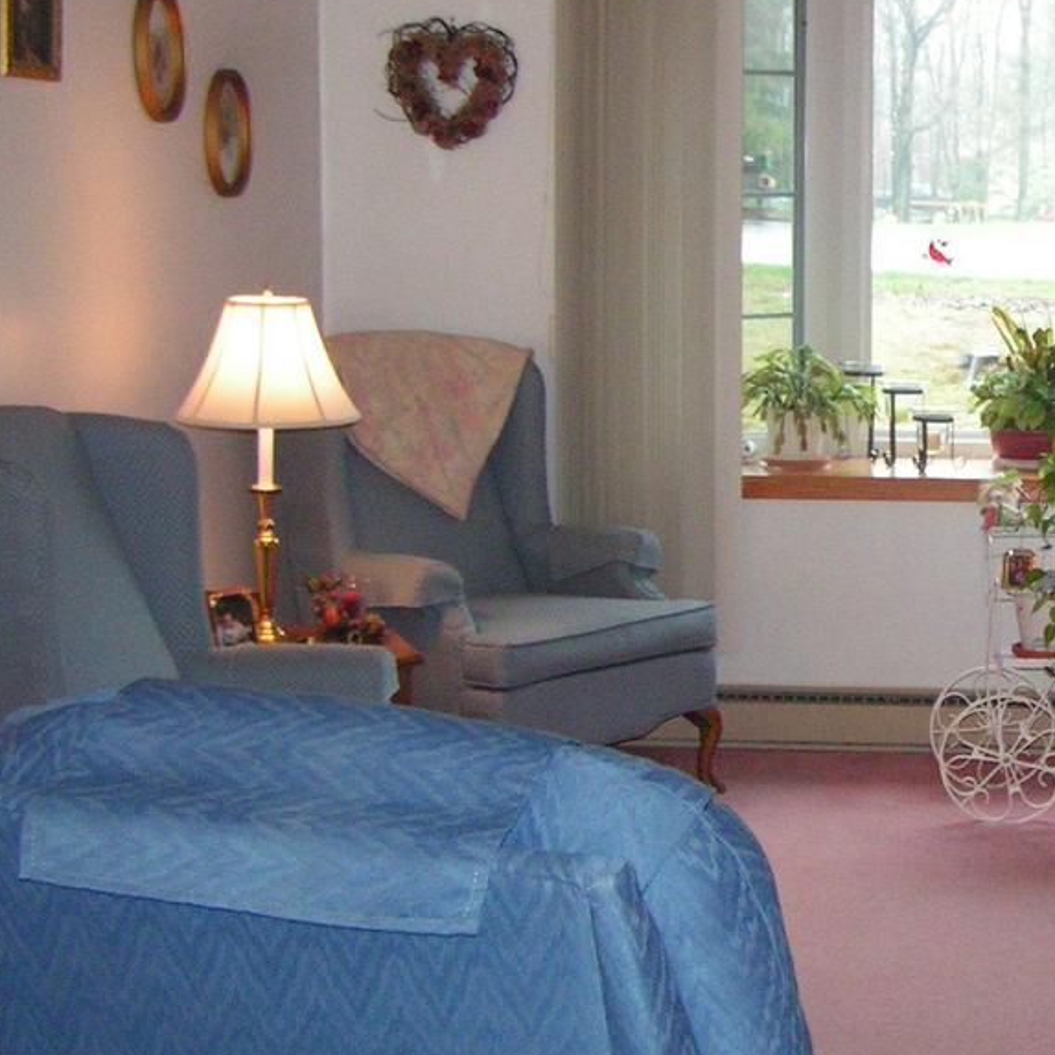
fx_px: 2586
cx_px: 1136
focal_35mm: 75
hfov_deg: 21.9
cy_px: 446
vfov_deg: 23.0
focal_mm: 6.3
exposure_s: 1/40
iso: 200
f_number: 2.8
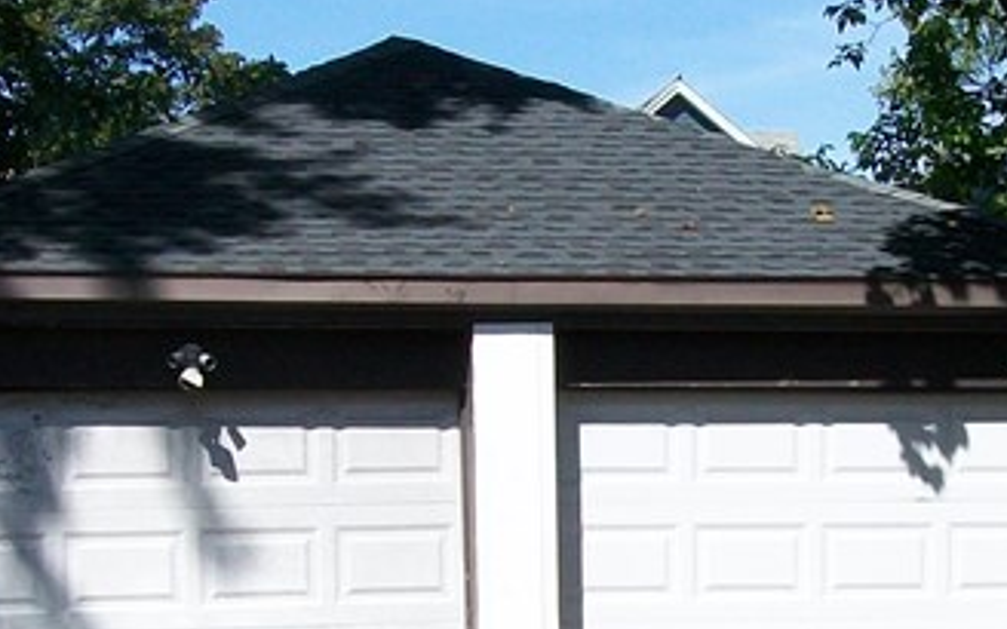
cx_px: 651
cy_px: 580
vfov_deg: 10.9
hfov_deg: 17.5
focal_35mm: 119
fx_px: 3266
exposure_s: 1/320
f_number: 4.8
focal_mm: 6
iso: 64
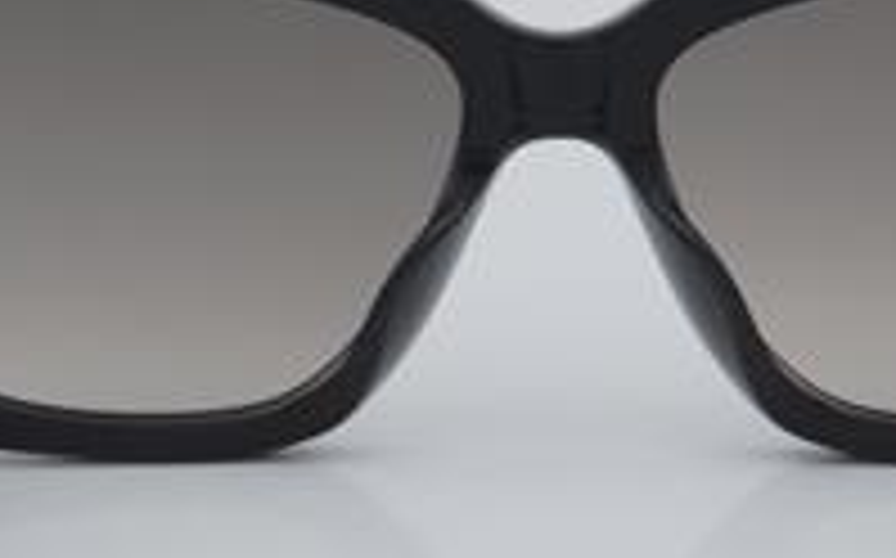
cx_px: 567
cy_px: 158
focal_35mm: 169
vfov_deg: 7.7
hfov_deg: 12.4
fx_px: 4124
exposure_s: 1/4
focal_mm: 55
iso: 100
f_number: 32
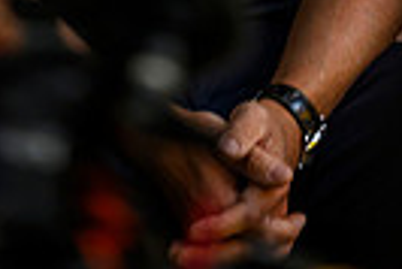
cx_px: 206
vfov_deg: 2.9
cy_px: -348
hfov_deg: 4.3
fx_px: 5299
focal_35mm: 474
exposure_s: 1/400
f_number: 2.8
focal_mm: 140
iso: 1000
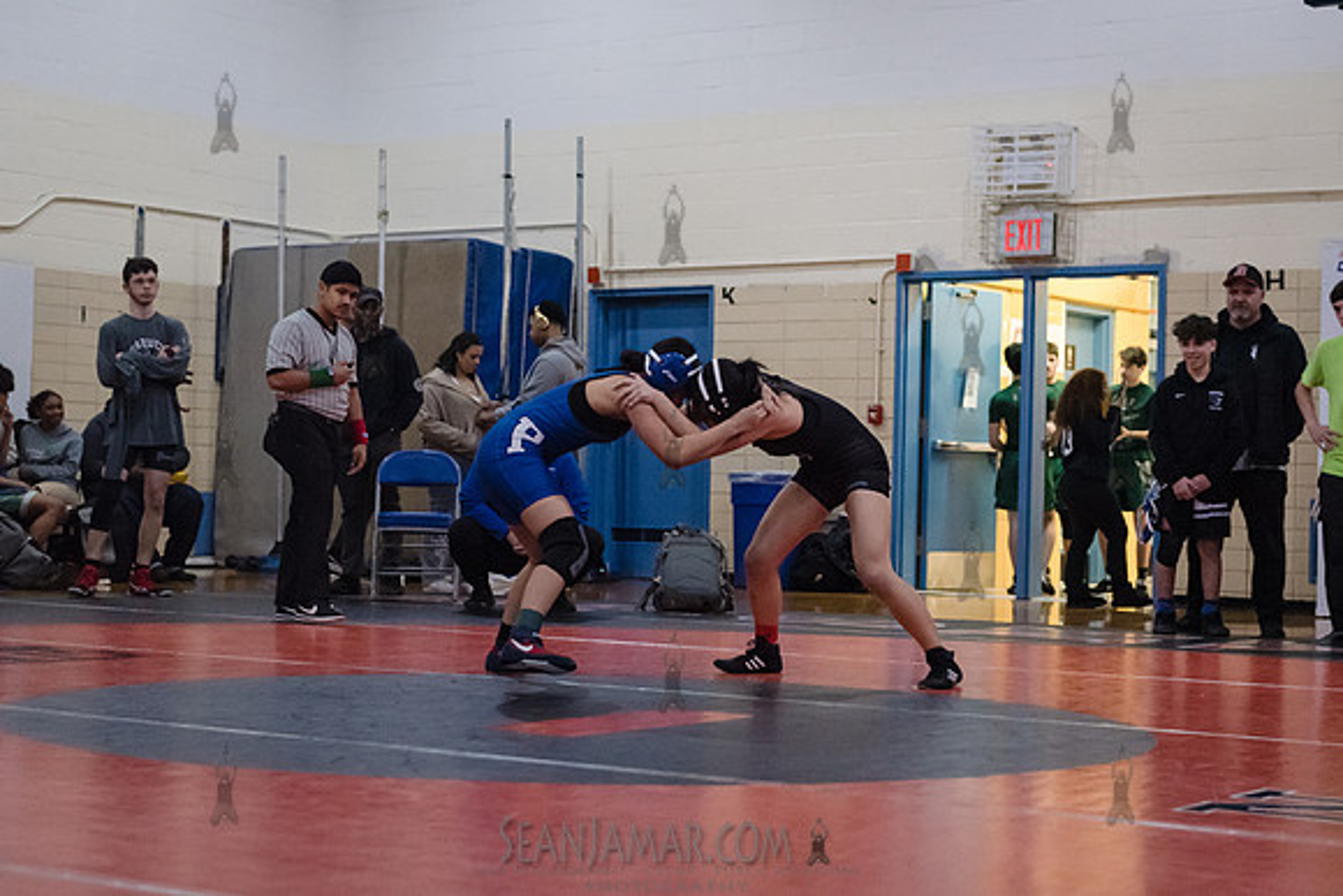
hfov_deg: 30.9
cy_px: 448
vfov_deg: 20.9
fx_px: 2429
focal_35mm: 65
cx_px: 672
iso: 8000
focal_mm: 60
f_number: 3.2
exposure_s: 1/400
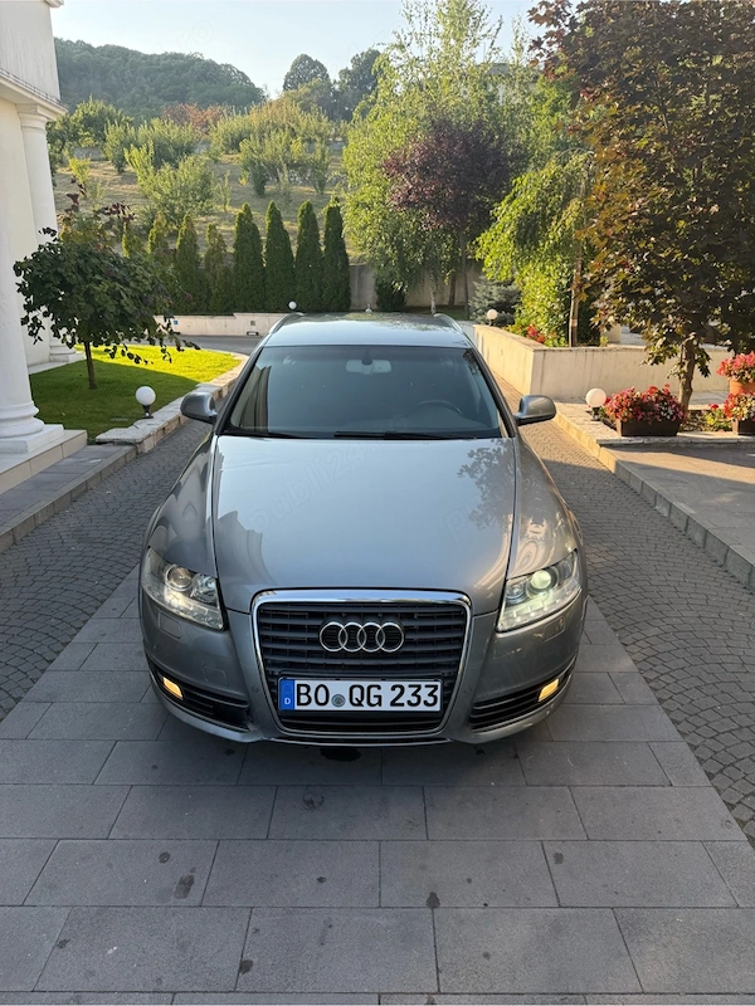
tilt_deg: -16.5
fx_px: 698
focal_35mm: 24
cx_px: 378
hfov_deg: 56.8
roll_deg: -1.0
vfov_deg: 71.6
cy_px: 503
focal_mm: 6.76
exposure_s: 1/849
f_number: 1.78
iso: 100
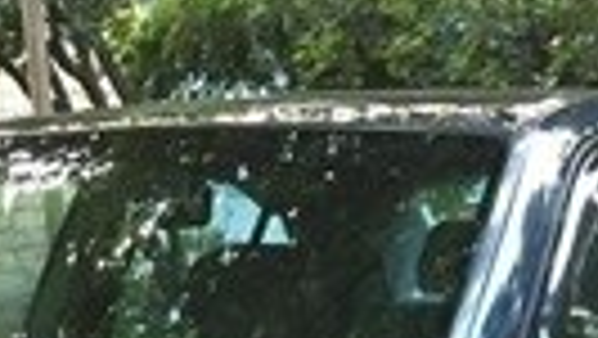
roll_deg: +1.1
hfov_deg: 18.1
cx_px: 247
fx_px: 1872
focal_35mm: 118
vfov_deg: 9.0
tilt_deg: -21.4
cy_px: 874
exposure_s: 1/17
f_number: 2.2
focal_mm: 4.15
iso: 250
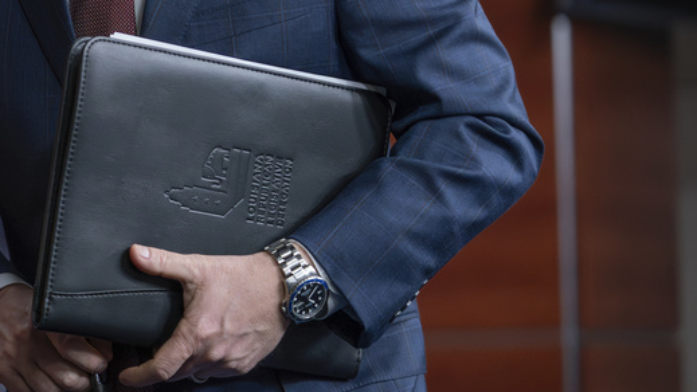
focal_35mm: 184
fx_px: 3401
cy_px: -49
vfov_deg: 6.6
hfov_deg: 11.6
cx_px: 87
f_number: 2.8
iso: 3200
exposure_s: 1/500
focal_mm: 89
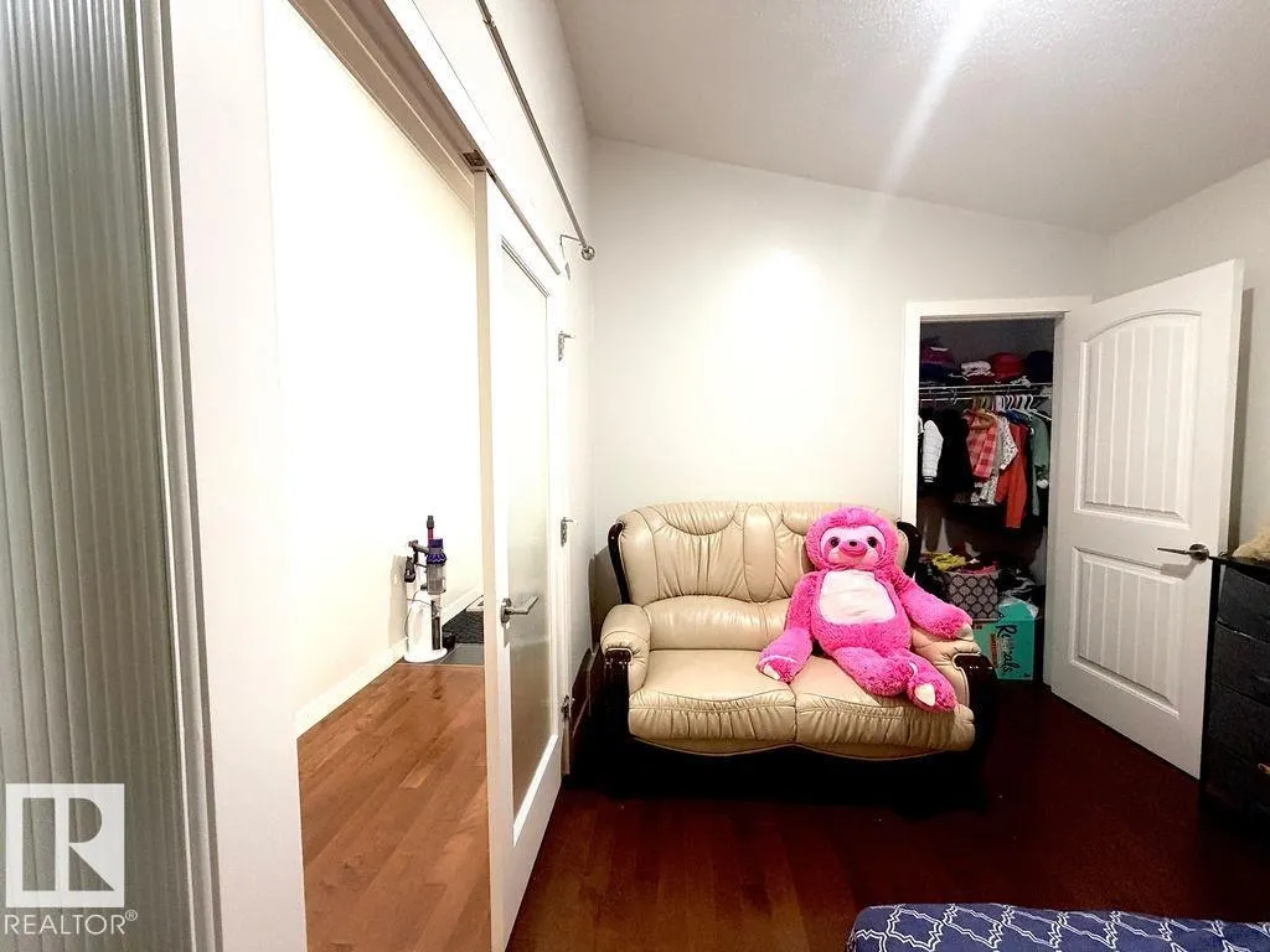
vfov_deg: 85.7
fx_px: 514
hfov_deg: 102.1
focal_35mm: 14
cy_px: 476
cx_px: 635
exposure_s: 1/60
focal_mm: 2.22
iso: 500
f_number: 2.2
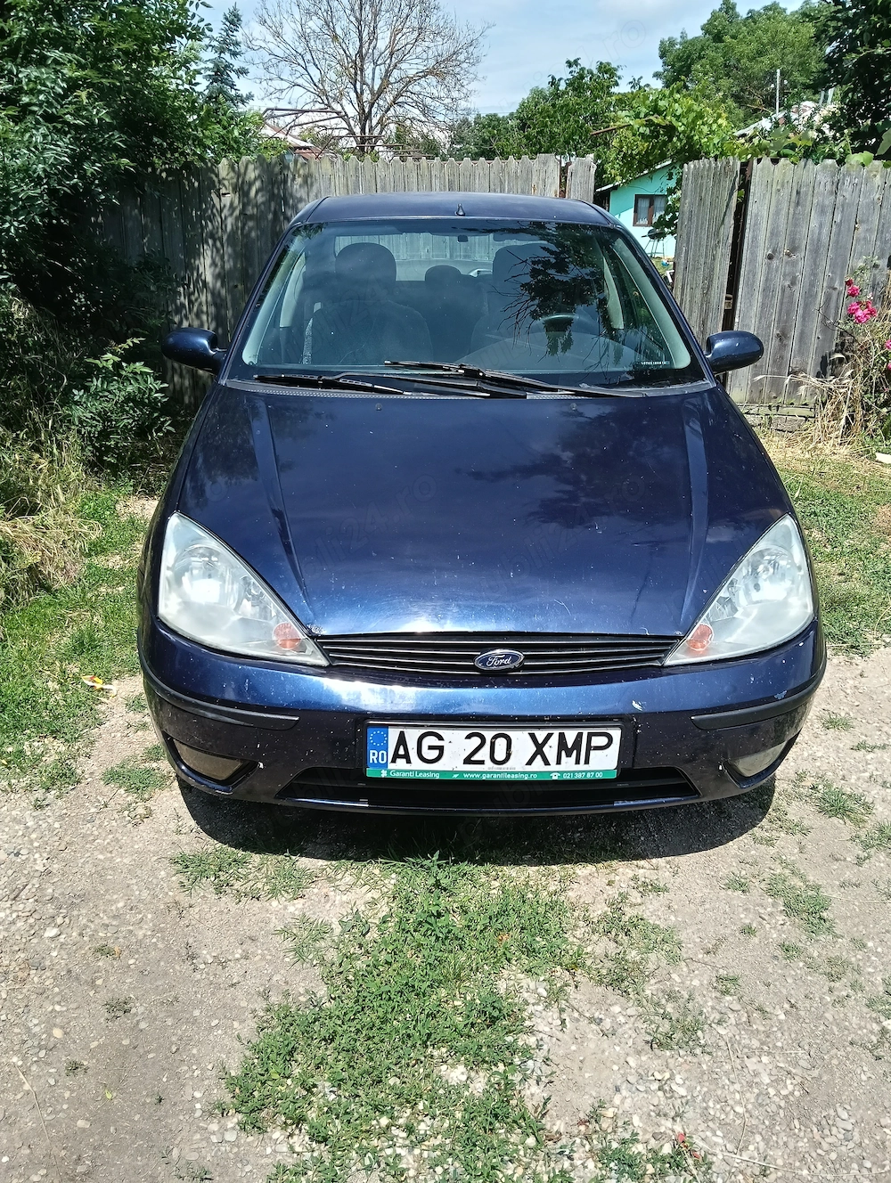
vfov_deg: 65.2
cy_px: 592
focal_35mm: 27
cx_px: 446
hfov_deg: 51.5
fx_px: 924
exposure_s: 1/535
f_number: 1.8
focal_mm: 3.98
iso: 50
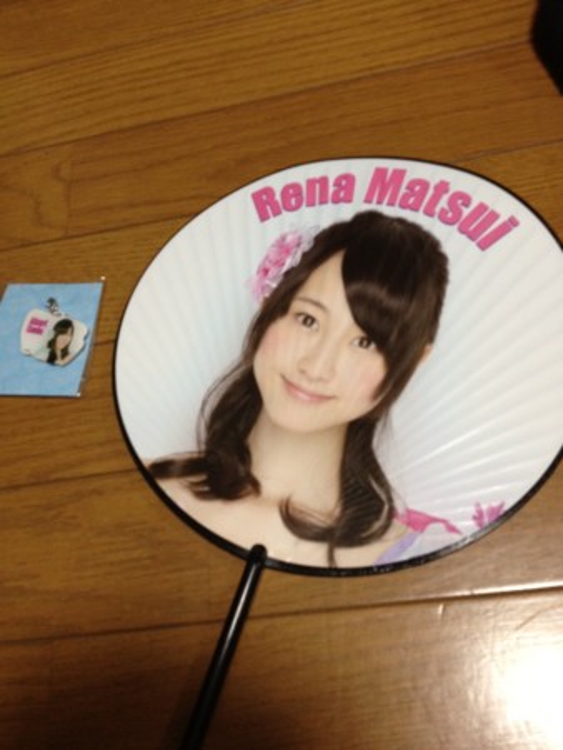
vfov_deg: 52.6
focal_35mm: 35
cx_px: 282
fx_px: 758
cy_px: 375
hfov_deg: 40.7
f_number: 2.4
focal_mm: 4.28
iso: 160
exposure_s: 1/20
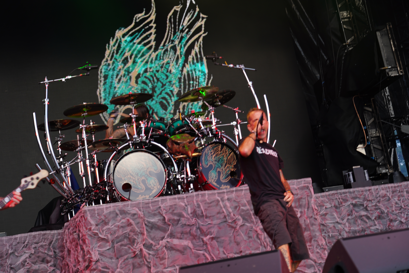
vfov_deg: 20.3
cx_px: 204
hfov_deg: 30.1
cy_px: 136
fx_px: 761
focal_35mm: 67
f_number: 4
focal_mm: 67
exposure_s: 1/80
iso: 160
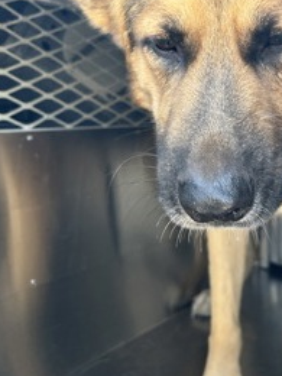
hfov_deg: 33.5
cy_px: 143
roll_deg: +1.6
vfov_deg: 44.5
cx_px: 219
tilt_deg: -1.3
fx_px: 456
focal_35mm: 42
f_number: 1.5
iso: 64
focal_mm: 5.7
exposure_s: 1/121
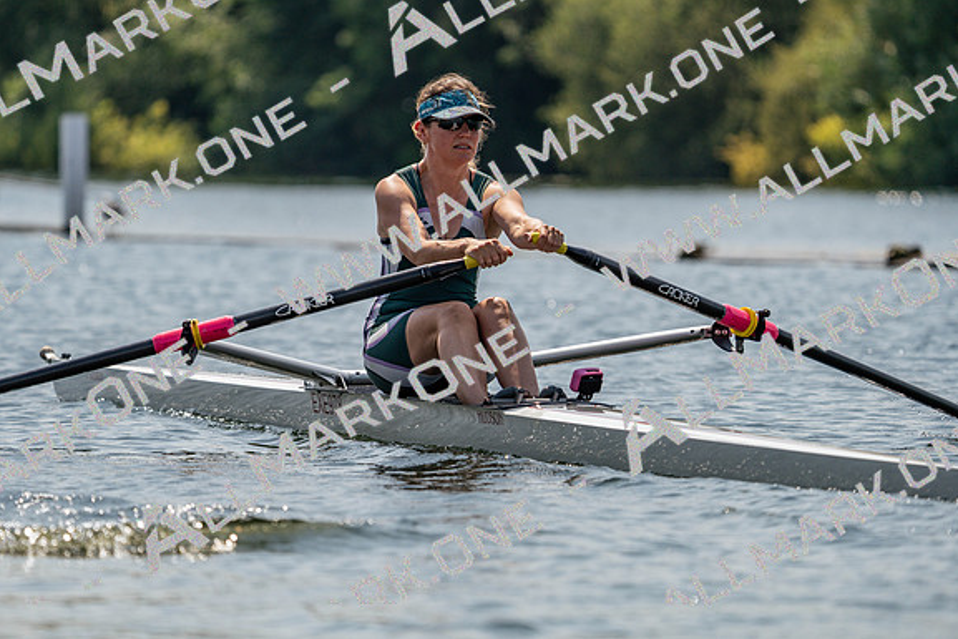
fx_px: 9369
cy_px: 320
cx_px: 480
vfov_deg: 3.9
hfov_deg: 5.9
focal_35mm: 352
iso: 125
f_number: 6.3
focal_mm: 350
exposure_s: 1/1600
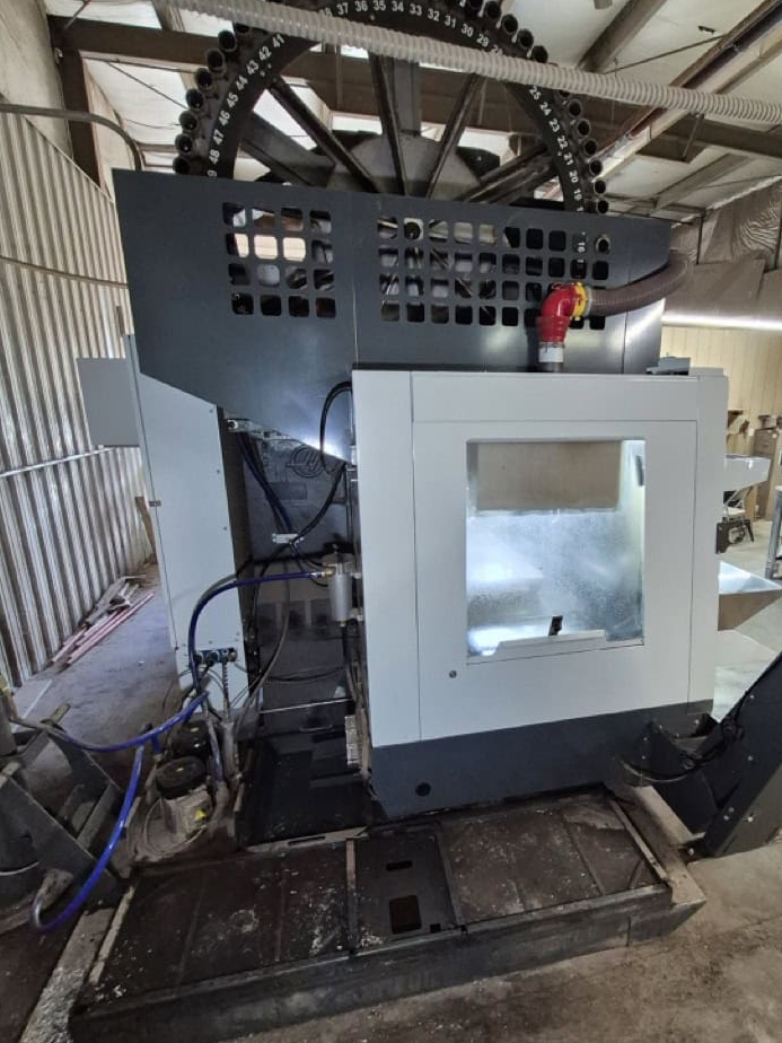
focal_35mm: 18
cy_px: 553
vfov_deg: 87.7
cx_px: 471
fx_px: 542
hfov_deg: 70.8
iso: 640
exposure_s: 1/60
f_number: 2.2
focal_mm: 1.7
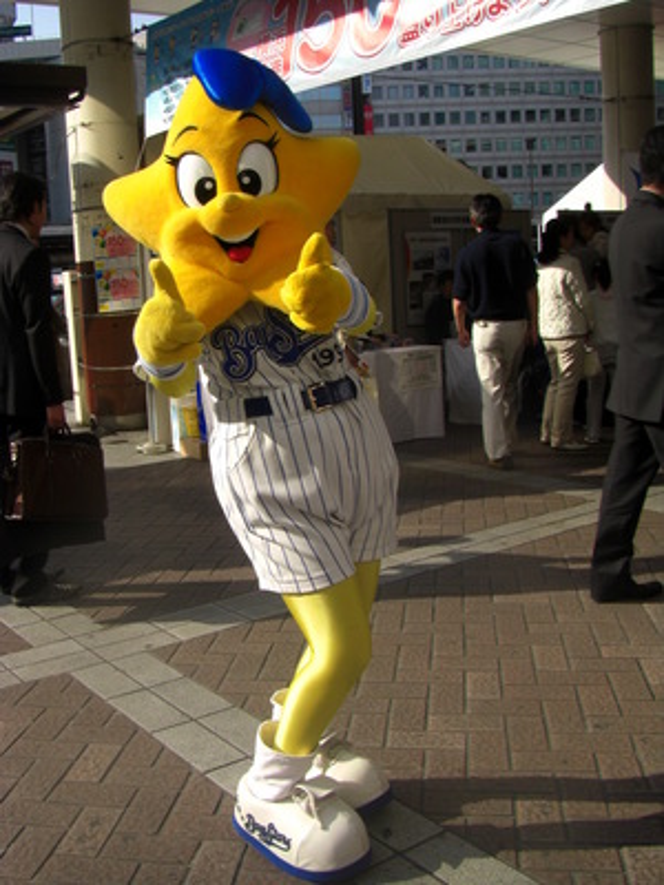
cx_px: 332
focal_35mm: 38
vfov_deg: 49.0
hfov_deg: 37.7
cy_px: 442
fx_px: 972
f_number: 4.6
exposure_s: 1/160
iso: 64
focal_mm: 6.3
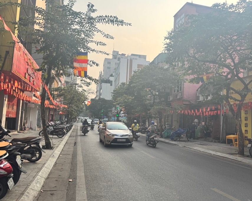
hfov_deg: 62.2
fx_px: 209
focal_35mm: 28
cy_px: 105
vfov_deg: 51.5
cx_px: 132
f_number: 1.78
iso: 80
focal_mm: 6.76
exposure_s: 1/1869
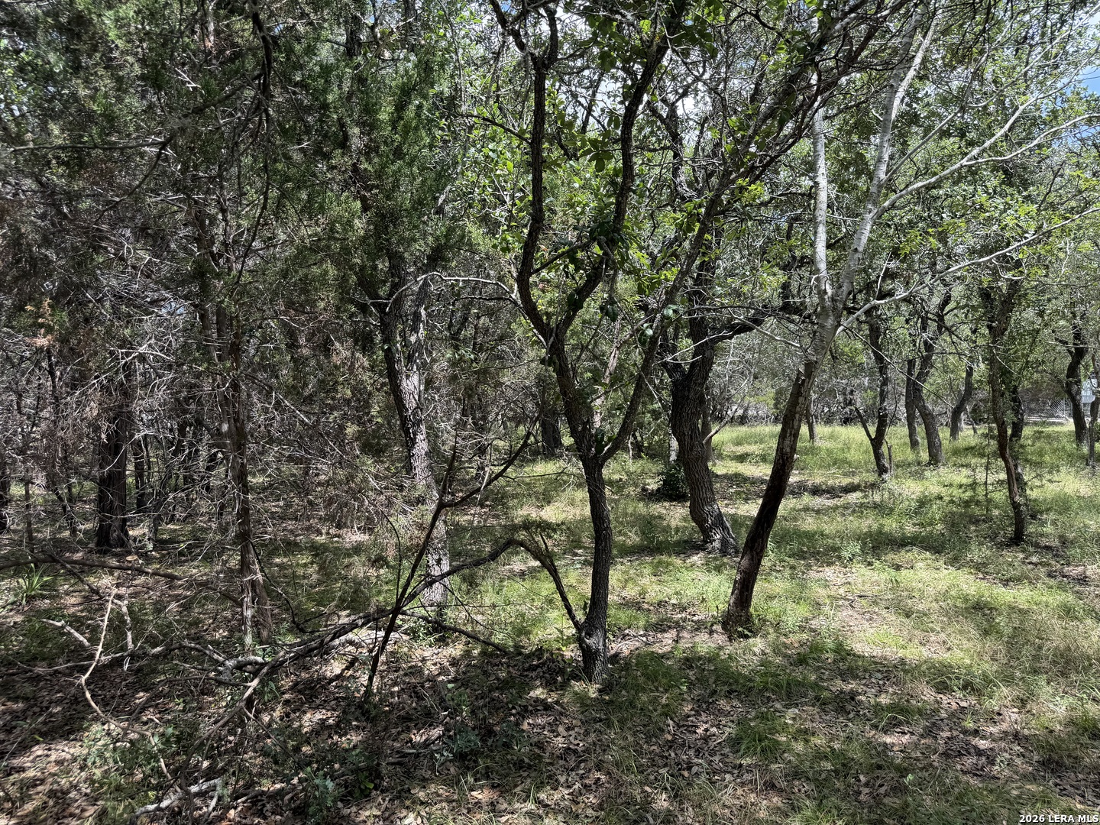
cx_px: 550
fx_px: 763
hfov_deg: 71.6
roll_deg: +2.5
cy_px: 412
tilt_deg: +3.0
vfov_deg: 56.8
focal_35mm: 24
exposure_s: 1/858
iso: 80
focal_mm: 6.76
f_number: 1.78
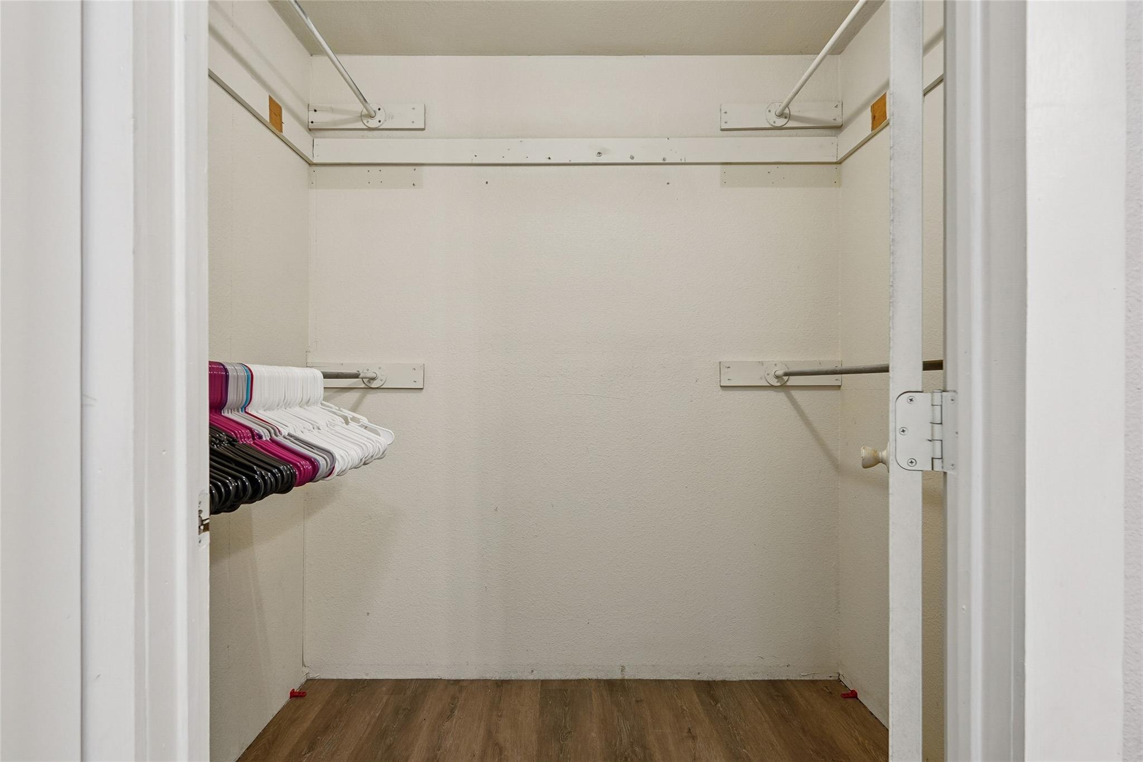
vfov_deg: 59.5
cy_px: 381
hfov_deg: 81.2
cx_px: 572
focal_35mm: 21
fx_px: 667
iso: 100
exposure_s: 1/2
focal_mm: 14
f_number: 9
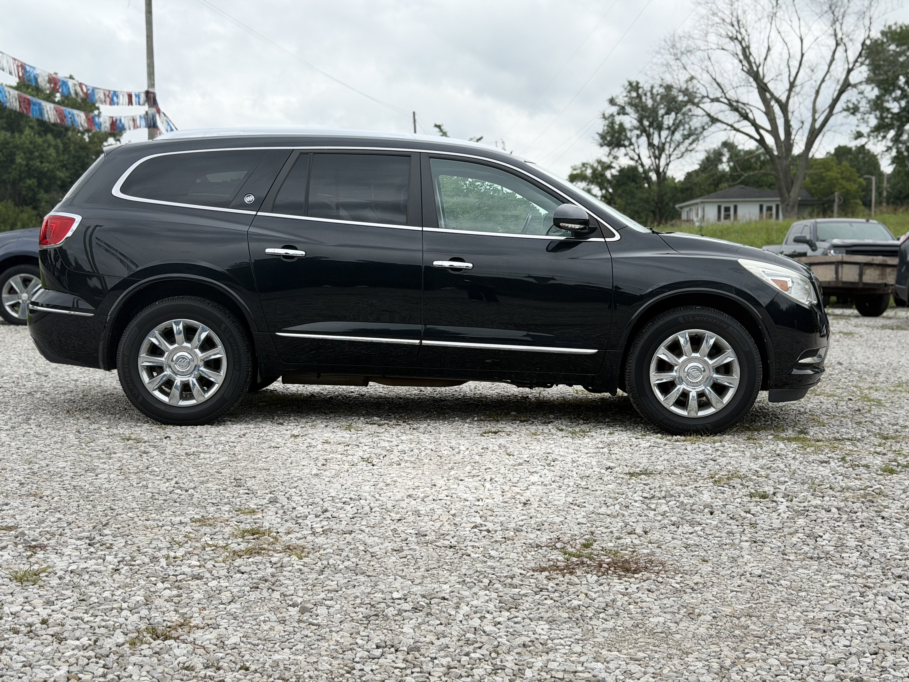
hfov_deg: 39.7
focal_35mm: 48
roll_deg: +0.1
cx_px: 454
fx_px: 1260
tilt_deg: -3.5
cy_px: 341
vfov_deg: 30.3
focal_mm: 6.76
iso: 64
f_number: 1.78
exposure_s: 1/3534
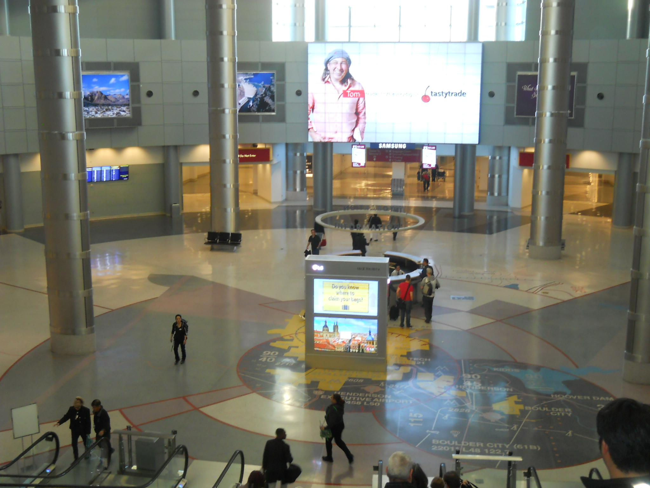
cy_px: 244
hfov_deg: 45.8
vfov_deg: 35.1
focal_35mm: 41
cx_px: 325
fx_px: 770
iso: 200
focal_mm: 6.72
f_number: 3.1
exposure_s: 1/30
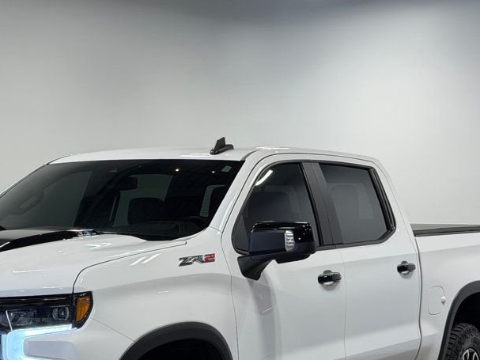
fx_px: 1123
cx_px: 132
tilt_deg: -3.9
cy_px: 298
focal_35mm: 81
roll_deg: -1.0
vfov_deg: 18.0
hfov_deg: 23.9
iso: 64
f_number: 1.78
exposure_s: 1/345
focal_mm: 6.76
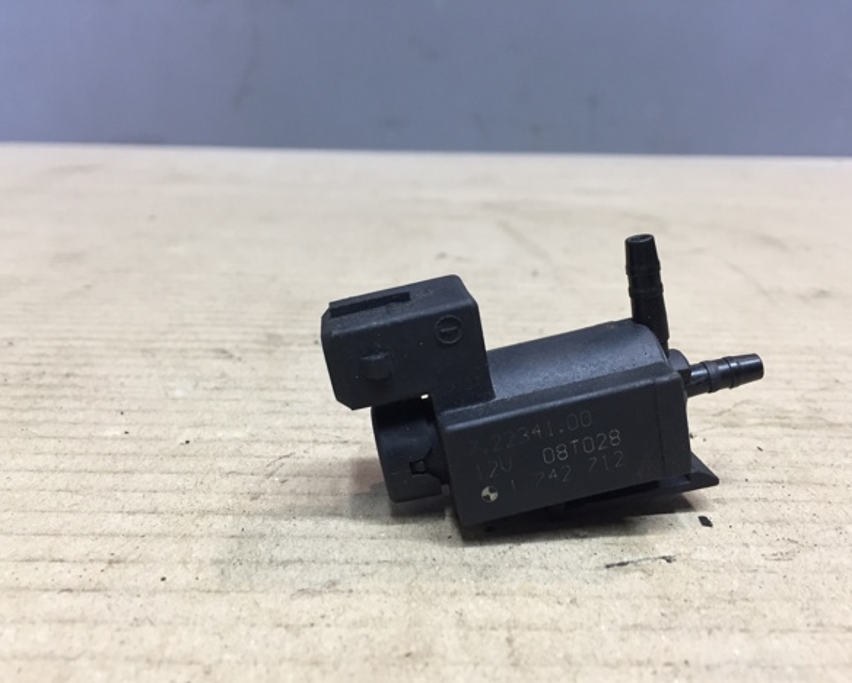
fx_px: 782
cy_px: 347
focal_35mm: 31
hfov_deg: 57.1
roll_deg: -2.1
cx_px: 448
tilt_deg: -18.3
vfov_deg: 47.2
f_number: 2.2
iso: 64
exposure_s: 1/33
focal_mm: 4.15
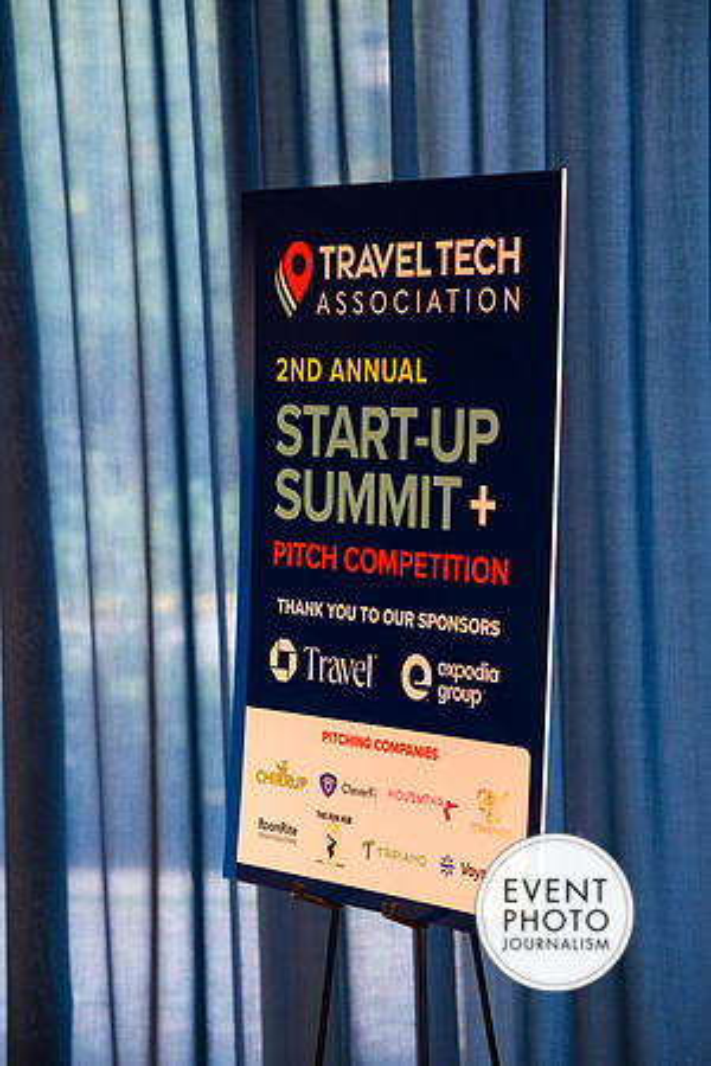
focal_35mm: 91
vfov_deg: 22.4
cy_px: 533
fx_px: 2696
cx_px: 356
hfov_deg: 15.0
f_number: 3.2
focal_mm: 91
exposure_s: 1/200
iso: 2800
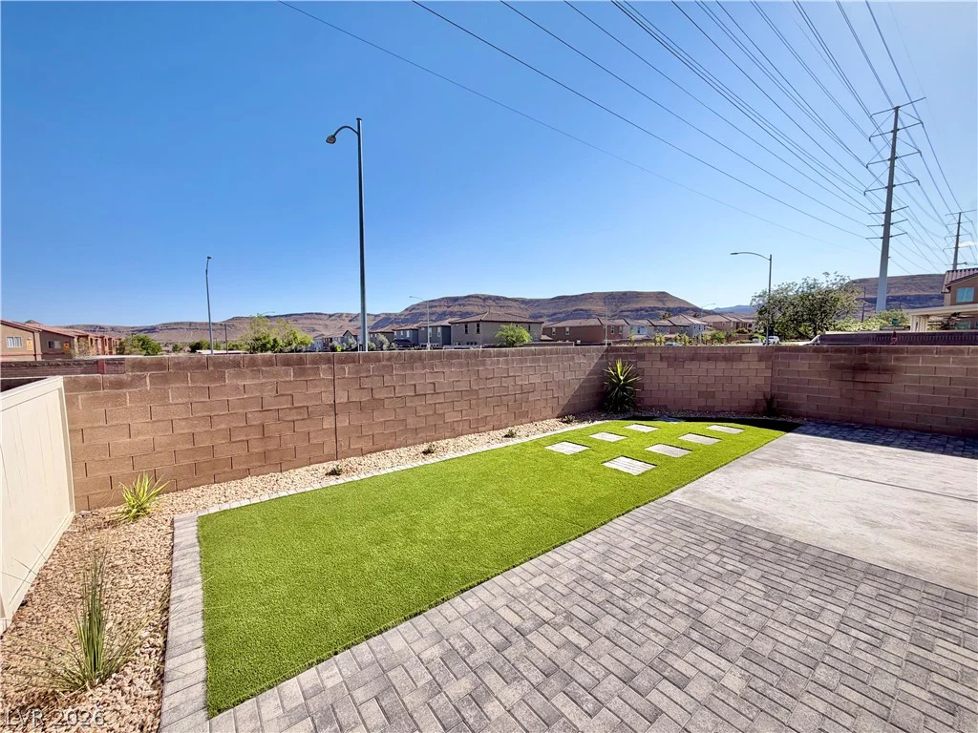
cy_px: 366
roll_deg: +0.7
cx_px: 489
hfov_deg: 102.1
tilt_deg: -4.1
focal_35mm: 14
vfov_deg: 85.7
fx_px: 396
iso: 20
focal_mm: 2.22
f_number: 2.2
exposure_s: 1/1211
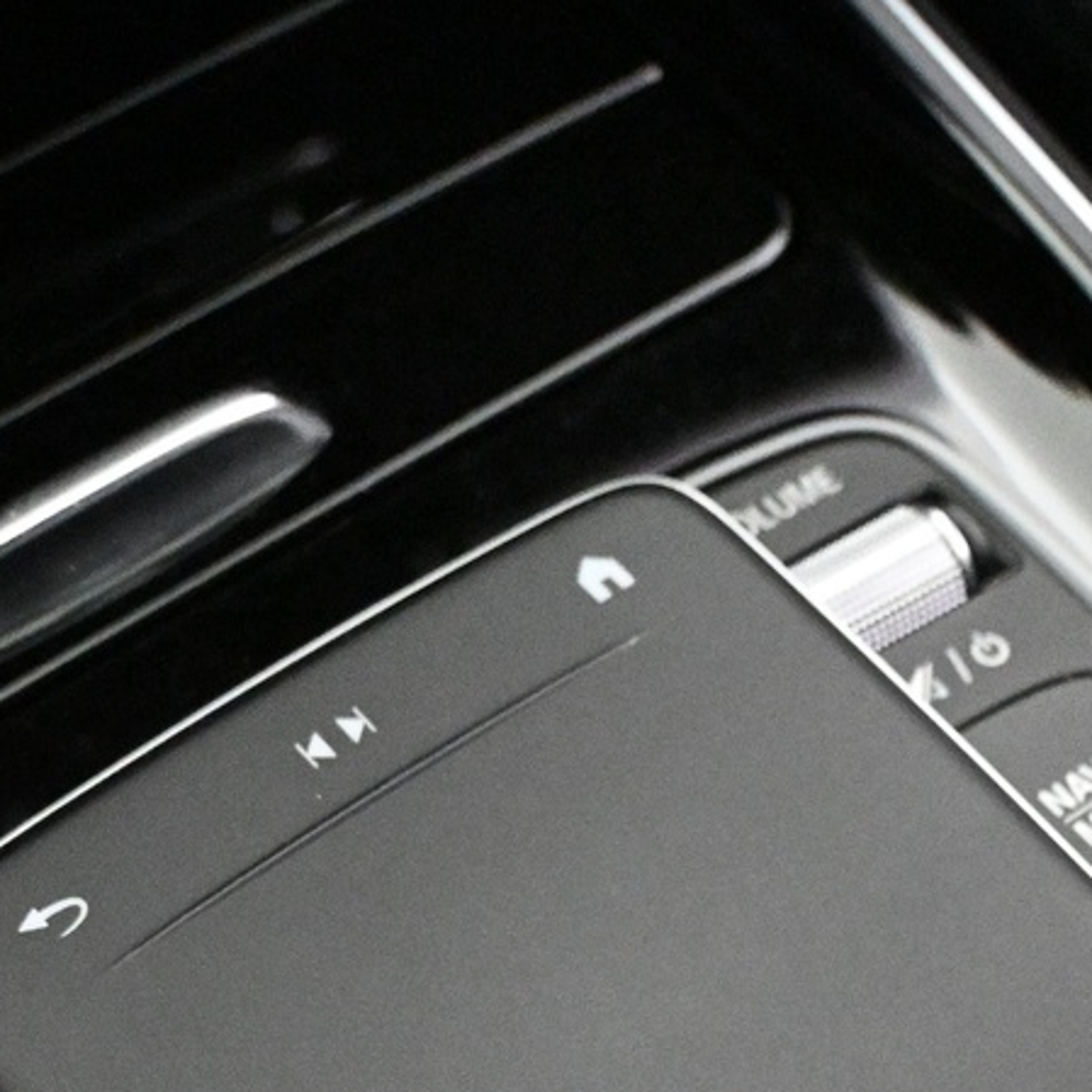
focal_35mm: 97
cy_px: 1272
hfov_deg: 18.0
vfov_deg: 17.3
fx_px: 3445
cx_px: 542
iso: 9000
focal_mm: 21
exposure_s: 1/60
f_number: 4
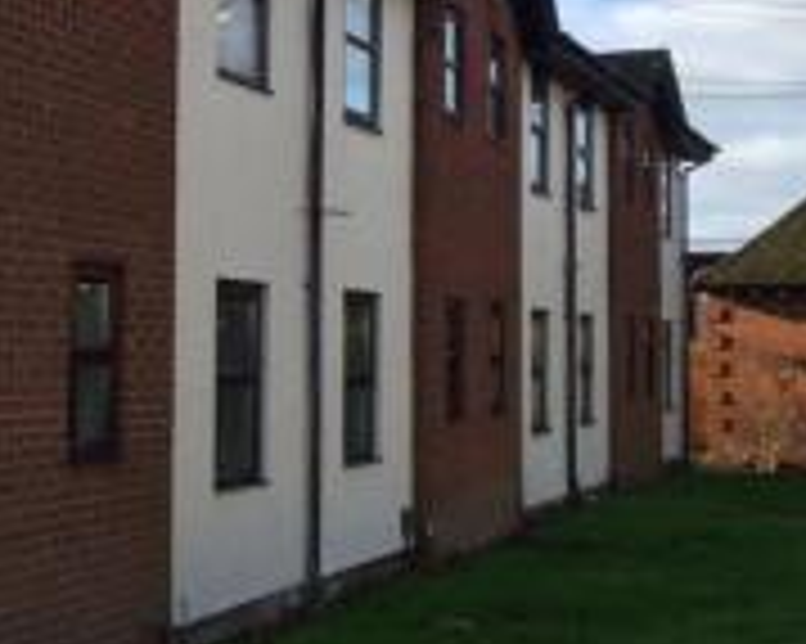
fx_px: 1597
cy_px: 241
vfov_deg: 22.7
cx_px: -70
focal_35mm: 67
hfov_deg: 26.2
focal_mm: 4.15
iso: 32
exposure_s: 1/769
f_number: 2.2
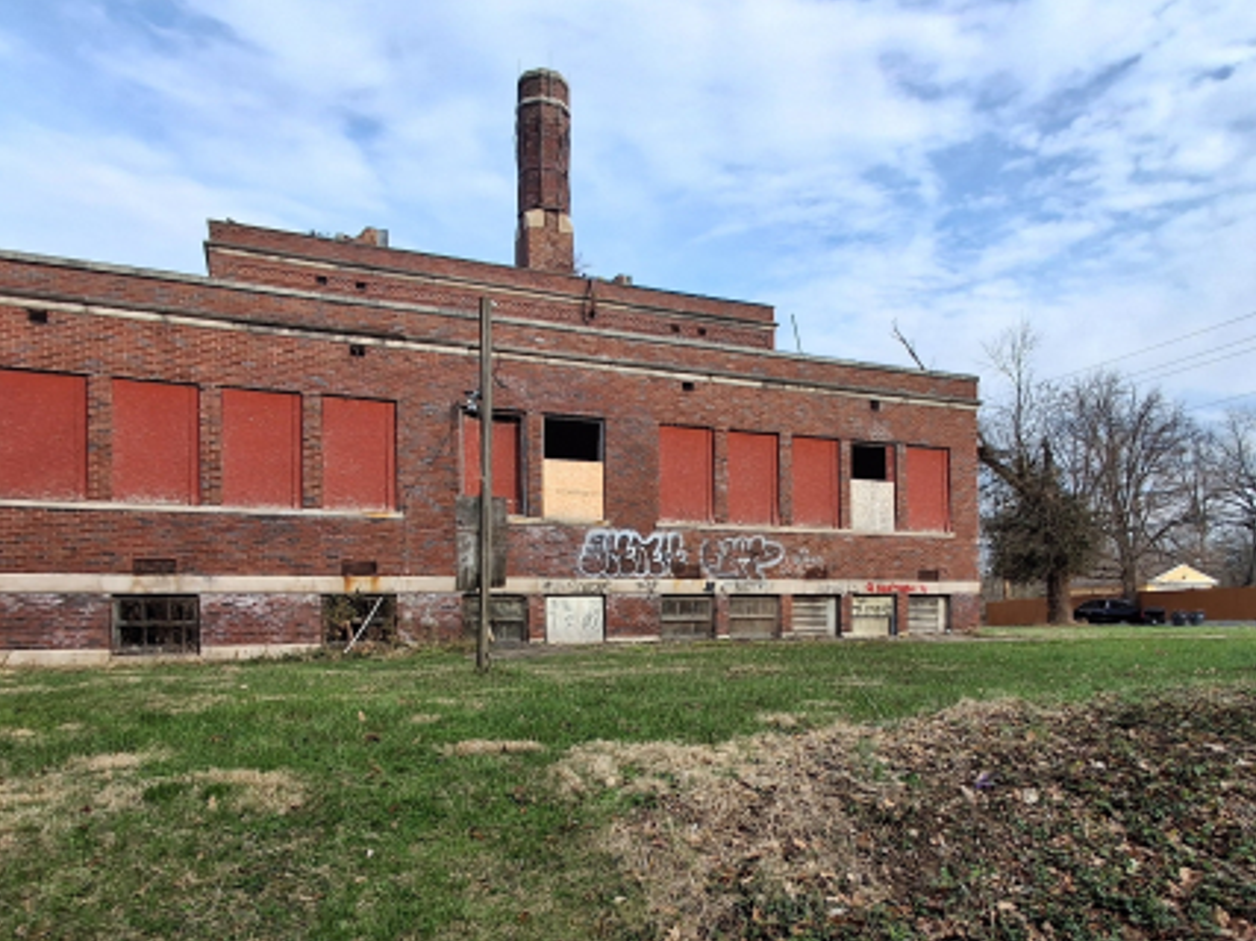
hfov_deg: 69.3
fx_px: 907
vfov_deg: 54.0
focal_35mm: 25
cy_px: 606
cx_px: 678
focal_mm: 1.64
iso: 40
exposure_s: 1/792
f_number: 2.2
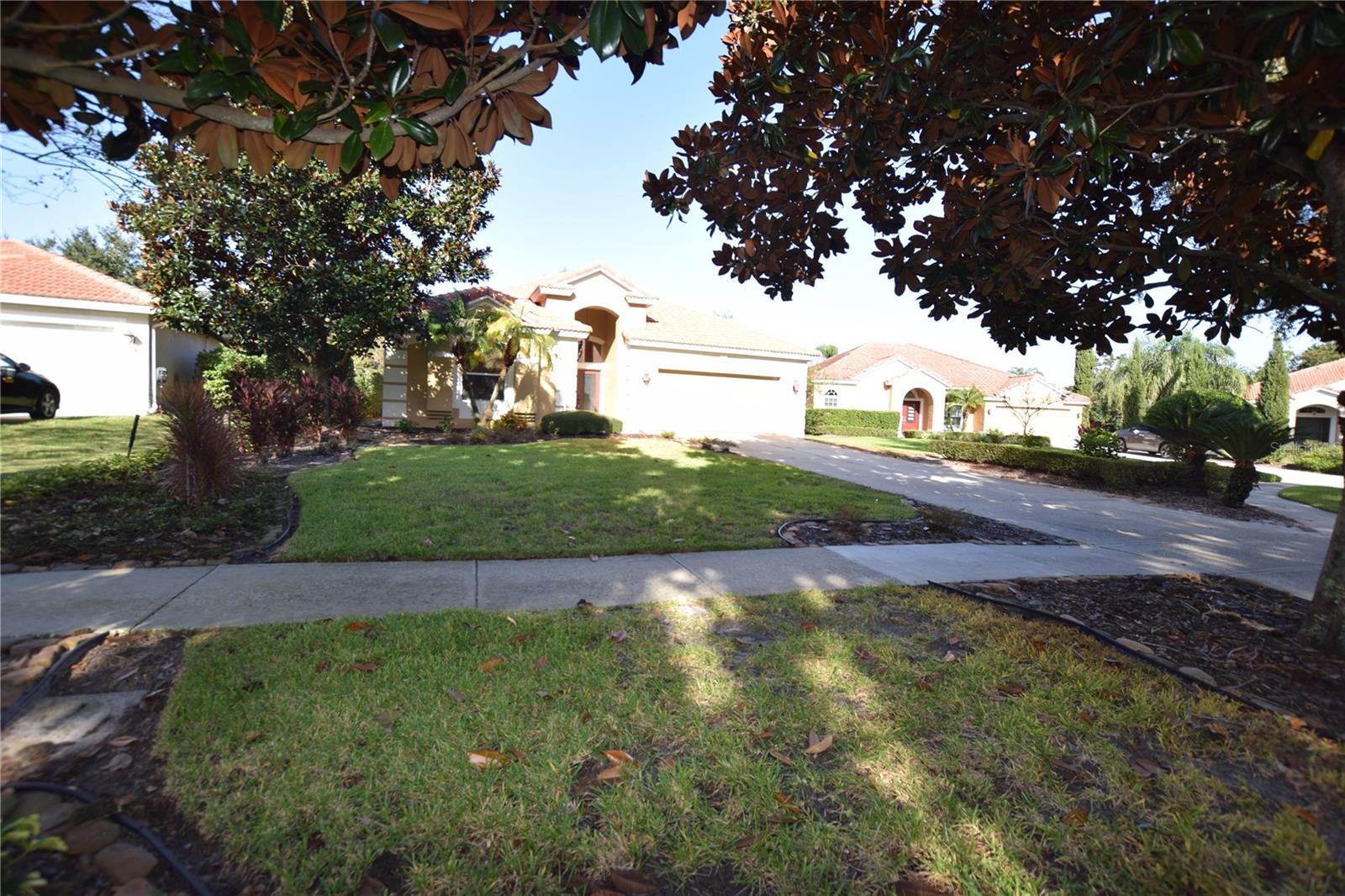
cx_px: 672
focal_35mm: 15
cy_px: 448
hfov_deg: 100.4
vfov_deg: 77.3
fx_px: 560
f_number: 5.6
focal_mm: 10
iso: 100
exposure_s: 1/125
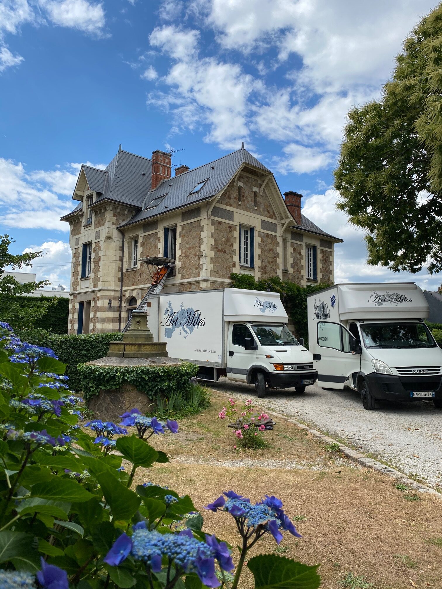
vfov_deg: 67.3
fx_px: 443
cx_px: 221
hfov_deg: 53.1
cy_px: 294
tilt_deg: +6.3
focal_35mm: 26
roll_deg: -1.7
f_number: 1.8
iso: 32
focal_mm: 4.25
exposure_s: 1/2513
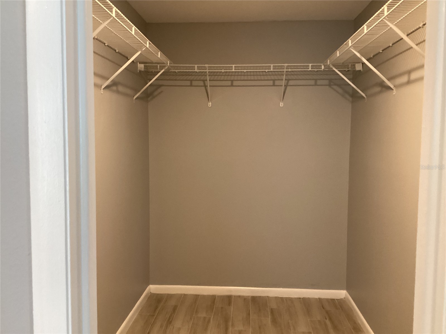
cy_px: 167
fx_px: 399
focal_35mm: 31
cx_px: 223
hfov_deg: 58.4
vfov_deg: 45.4
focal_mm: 3.3
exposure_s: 1/40
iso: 320
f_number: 2.4
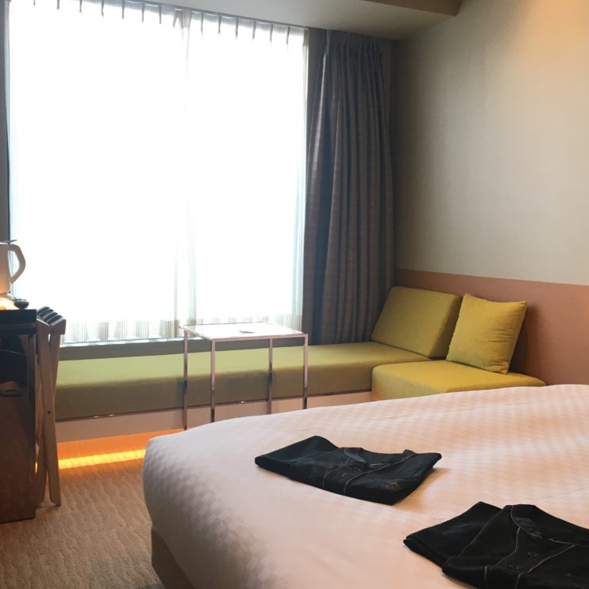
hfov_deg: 47.1
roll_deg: +0.0
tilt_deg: -4.0
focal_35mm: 35
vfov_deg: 47.2
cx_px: 262
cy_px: 293
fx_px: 674
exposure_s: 1/30
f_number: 2.2
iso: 32
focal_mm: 4.15
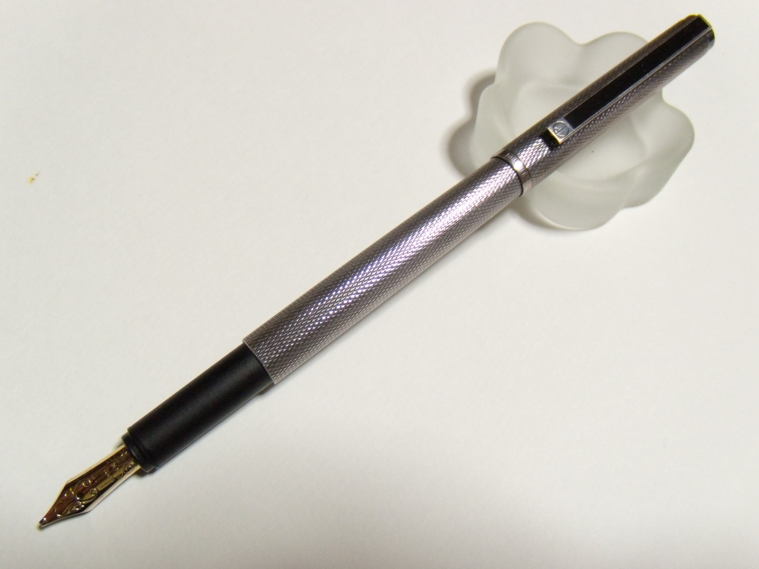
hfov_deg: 51.4
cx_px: 380
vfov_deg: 39.7
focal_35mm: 36
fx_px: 789
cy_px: 284
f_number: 3.6
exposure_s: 1/30
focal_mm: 6.4
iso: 400
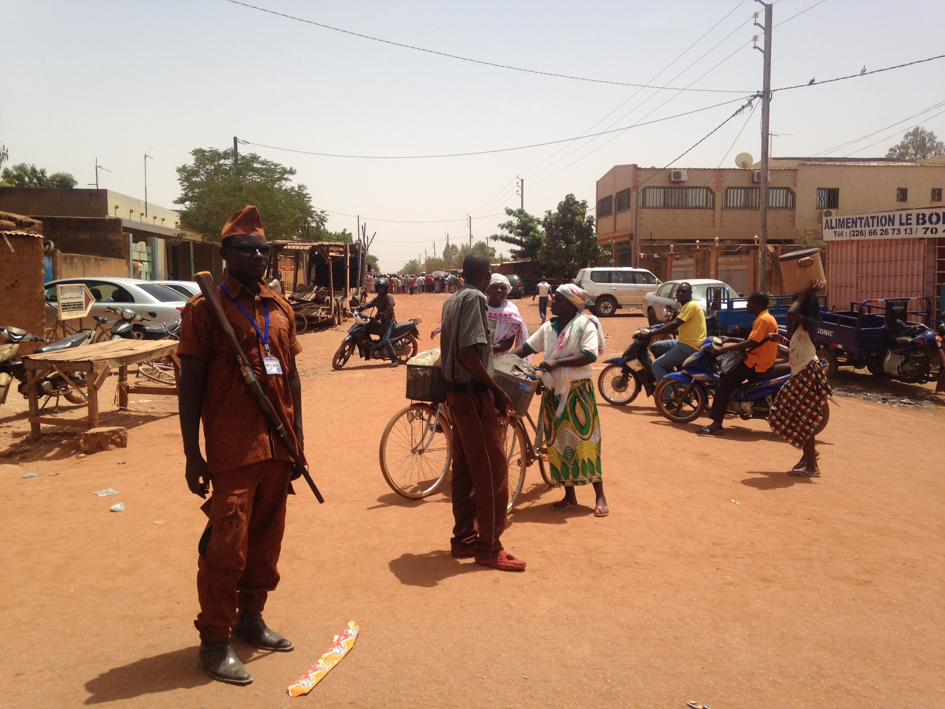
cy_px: 354
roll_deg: -1.2
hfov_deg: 55.4
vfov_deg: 42.9
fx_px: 901
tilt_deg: -2.5
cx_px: 472
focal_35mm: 33
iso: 50
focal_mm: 4.12
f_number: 2.4
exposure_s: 1/2088
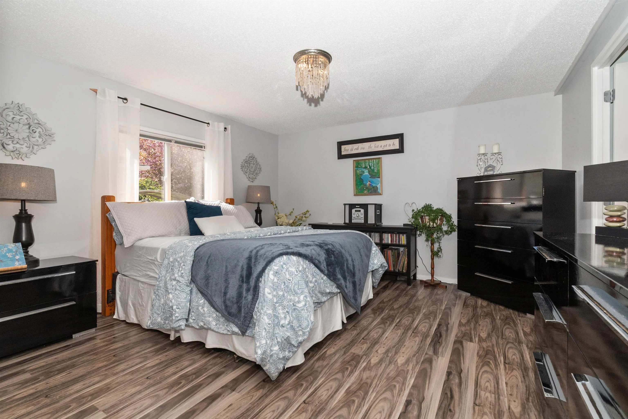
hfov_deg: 100.4
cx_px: 314
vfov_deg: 77.3
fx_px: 262
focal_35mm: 15
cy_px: 210
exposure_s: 1/160
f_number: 9
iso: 250
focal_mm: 10
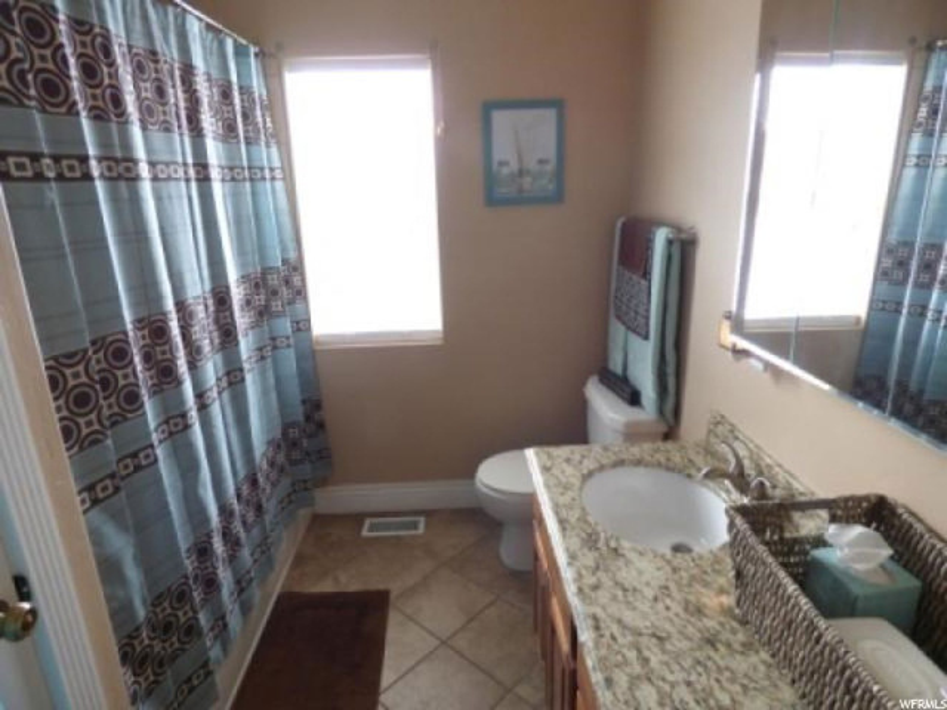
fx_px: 547
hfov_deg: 81.7
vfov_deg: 66.0
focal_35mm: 20
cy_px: 355
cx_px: 474
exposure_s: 1/60
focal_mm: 3.58
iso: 250
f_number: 2.8
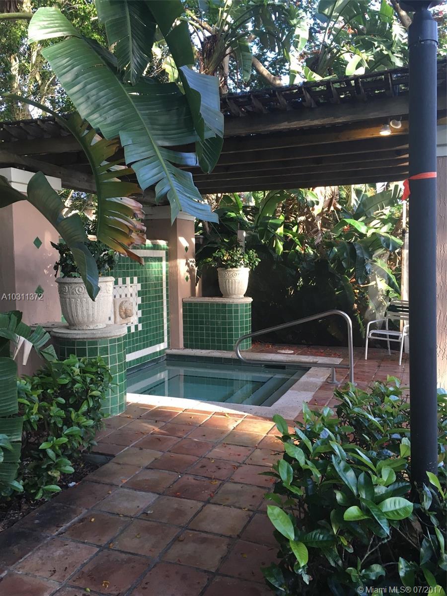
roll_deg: +1.6
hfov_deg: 48.2
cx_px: 224
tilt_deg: -4.8
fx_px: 499
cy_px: 298
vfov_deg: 61.7
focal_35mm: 29
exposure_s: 1/30
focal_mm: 4.15
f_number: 2.2
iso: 32
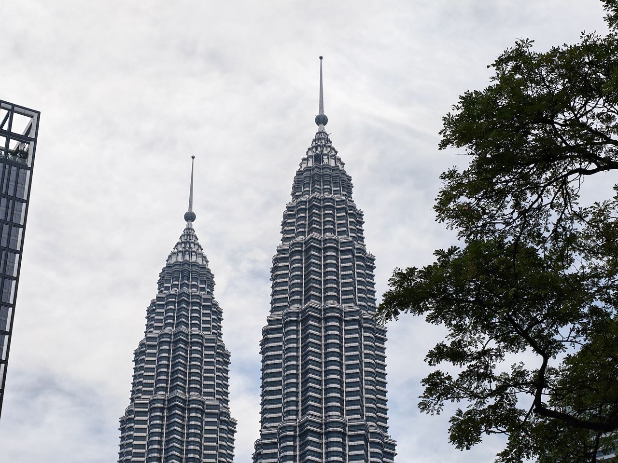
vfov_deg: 18.4
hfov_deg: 24.4
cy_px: 232
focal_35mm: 80
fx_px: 1428
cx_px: 309
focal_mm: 12.18
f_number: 2.85
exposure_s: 1/510
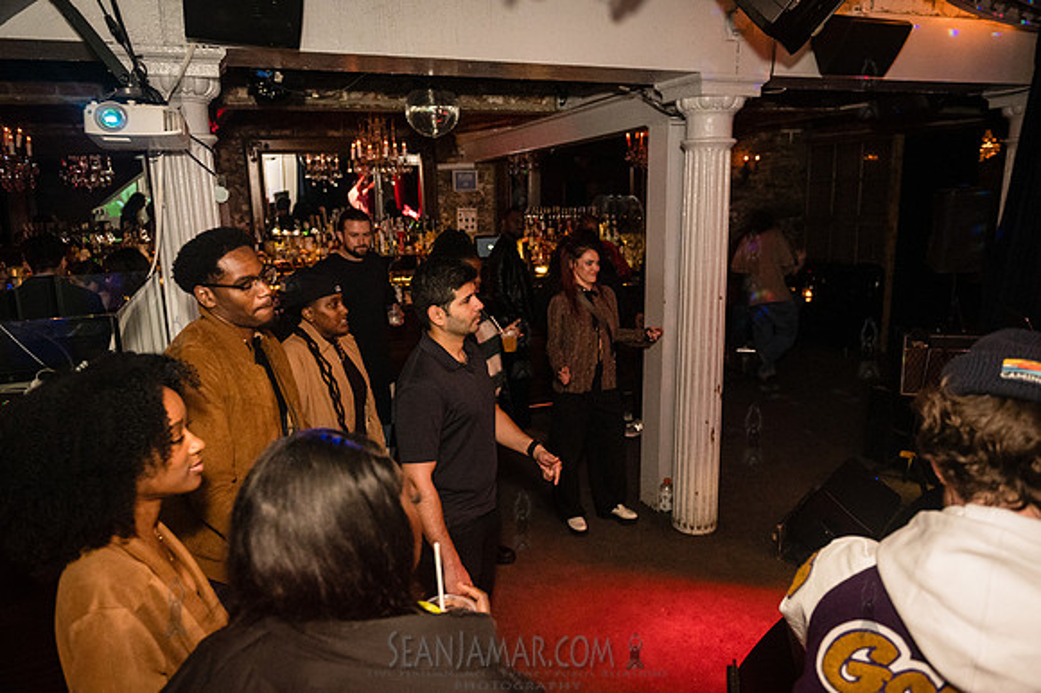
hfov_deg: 73.8
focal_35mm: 24
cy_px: 346
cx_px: 520
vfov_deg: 53.1
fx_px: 694
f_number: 3.5
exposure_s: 1/250
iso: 12800
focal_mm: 24
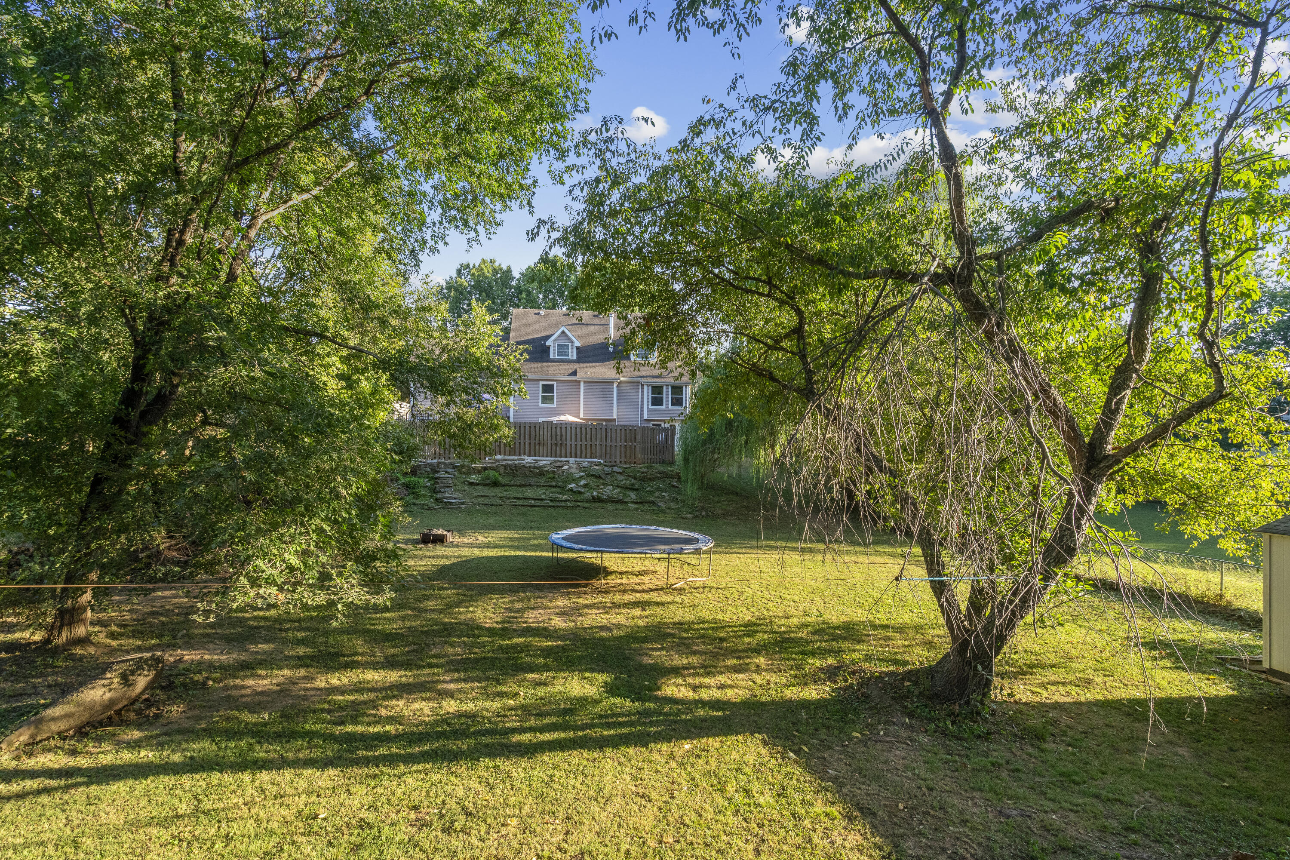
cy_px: 430
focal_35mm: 16
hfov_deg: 96.7
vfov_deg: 73.7
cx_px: 645
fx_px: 573
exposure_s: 1/200
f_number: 10
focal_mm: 16
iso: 800
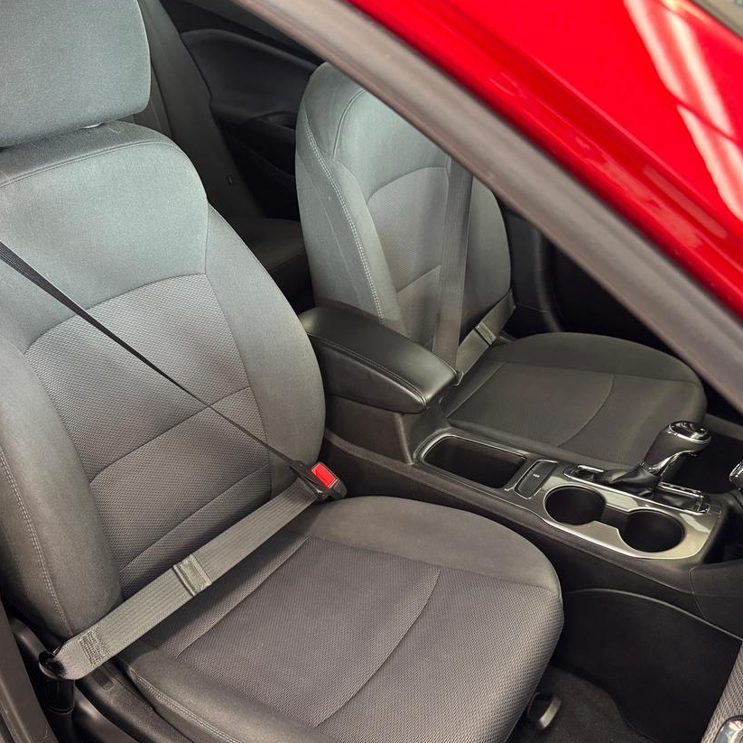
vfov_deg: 49.6
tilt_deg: -35.0
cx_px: 363
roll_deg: -4.2
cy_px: 424
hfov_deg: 49.7
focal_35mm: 33
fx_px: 801
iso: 500
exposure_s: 1/60
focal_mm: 6.76
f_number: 1.78
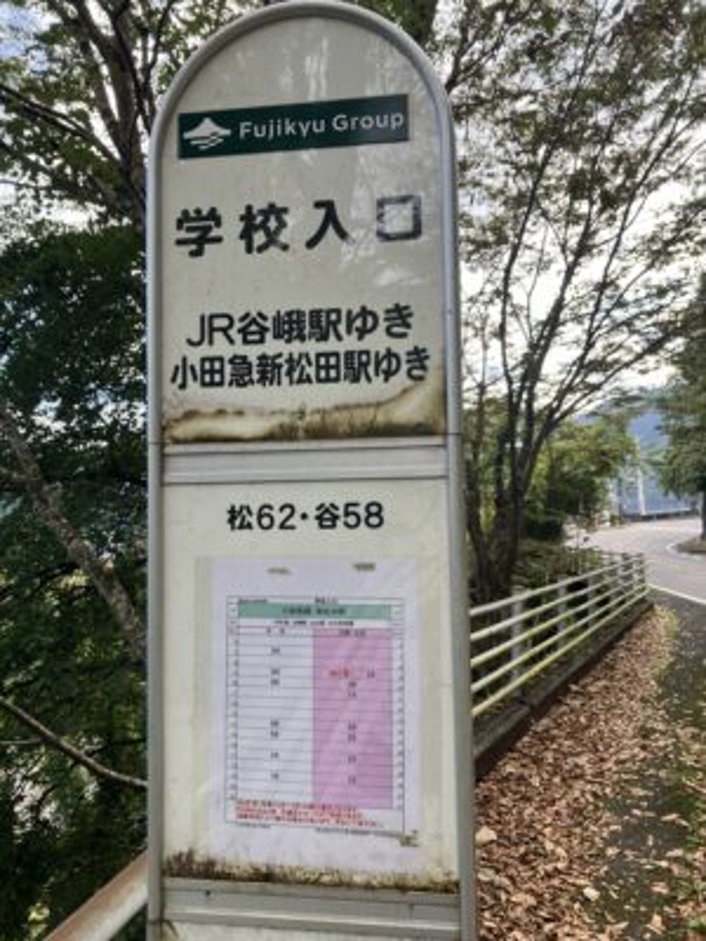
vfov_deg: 63.4
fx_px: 761
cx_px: 353
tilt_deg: +4.8
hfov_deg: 49.7
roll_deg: +2.0
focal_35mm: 28
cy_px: 470
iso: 32
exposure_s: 1/227
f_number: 1.8
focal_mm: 3.99
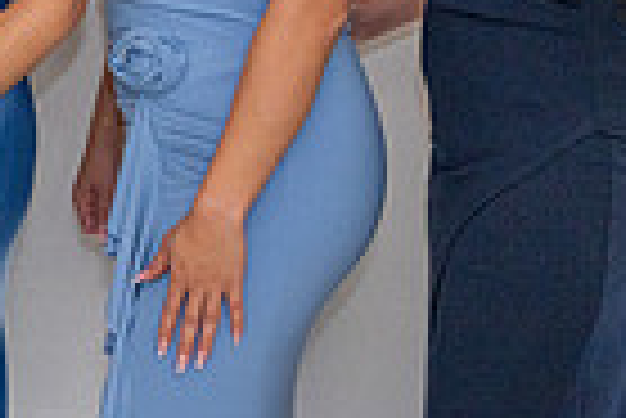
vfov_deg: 11.0
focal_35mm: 124
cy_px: 11
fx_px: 2158
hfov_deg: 14.5
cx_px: -512
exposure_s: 1/200
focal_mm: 29
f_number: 9
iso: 800
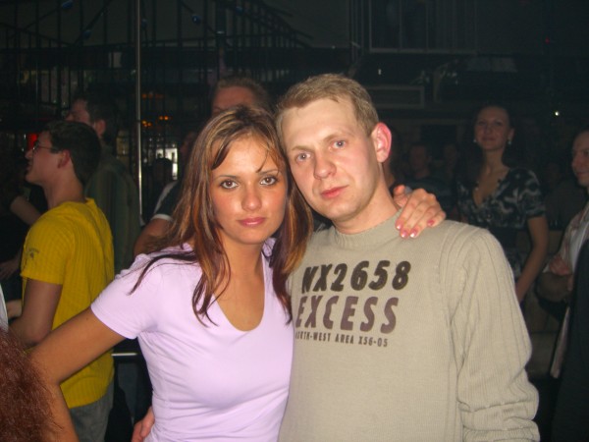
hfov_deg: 49.0
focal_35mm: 38
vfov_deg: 37.7
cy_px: 221
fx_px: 647
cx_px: 294
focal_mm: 7.9
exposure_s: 1/60
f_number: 2.8
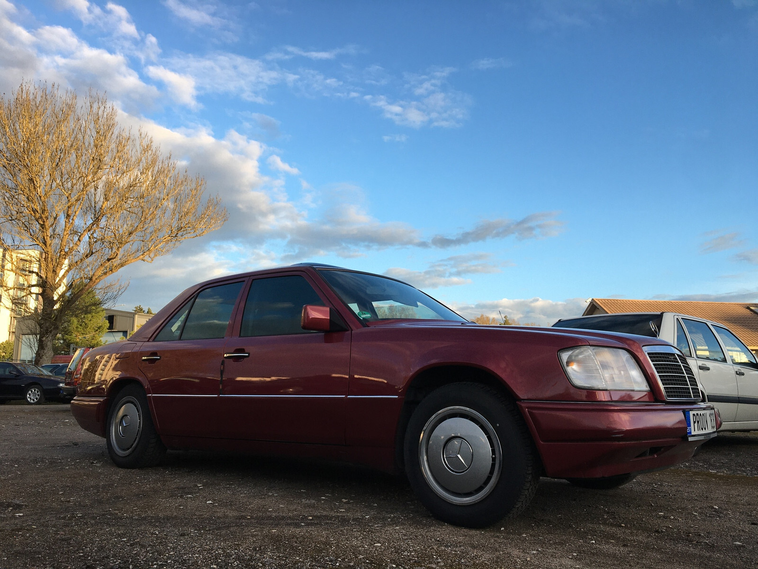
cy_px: 284
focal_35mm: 29
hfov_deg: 61.7
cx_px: 379
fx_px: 635
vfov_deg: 48.2
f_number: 2.2
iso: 25
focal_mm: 4.15
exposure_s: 1/392
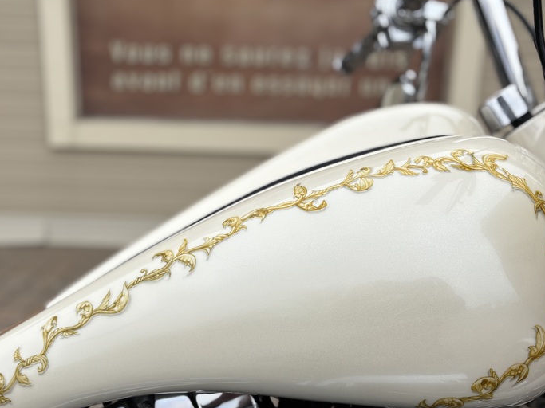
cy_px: 269
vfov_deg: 36.5
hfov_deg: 47.9
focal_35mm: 39
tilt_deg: -15.9
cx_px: 260
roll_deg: -1.6
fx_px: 614
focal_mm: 5.96
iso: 50
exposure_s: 1/2062
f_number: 1.6
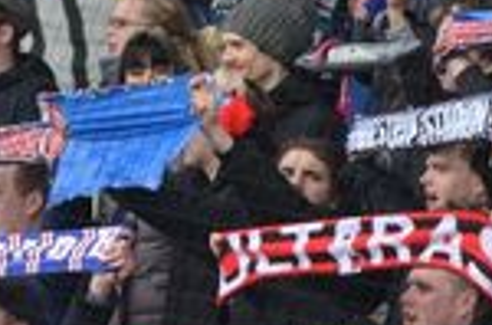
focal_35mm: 915
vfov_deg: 1.5
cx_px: 456
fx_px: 12466
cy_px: 251
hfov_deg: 2.3
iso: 1250
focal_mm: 160
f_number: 5.6
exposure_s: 1/1250
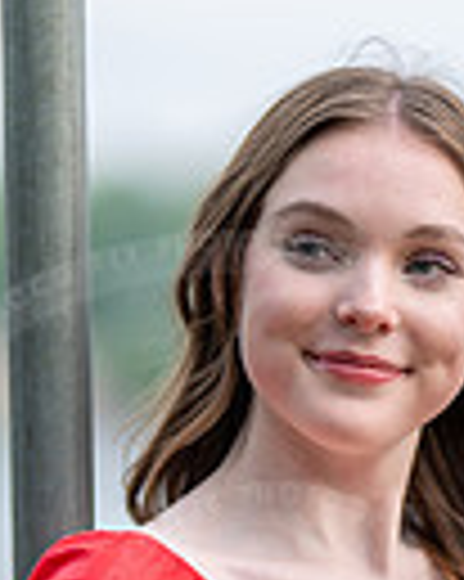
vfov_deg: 6.9
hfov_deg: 5.5
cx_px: 356
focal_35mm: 279
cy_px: 778
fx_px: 4795
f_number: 1.2
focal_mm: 85
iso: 80
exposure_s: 1/200
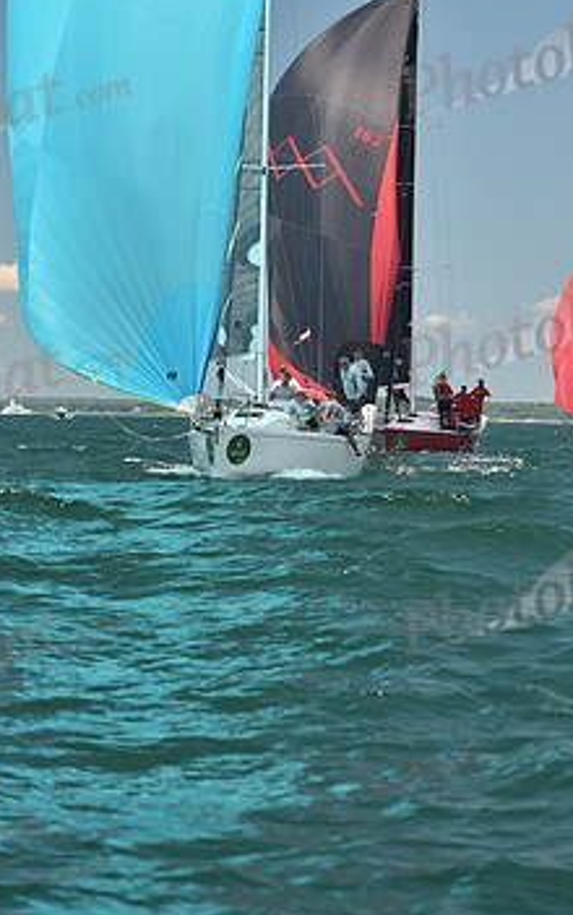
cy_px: 224
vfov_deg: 15.1
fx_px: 3441
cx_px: 267
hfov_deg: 9.5
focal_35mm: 138
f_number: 4
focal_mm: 82
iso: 320
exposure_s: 1/1250
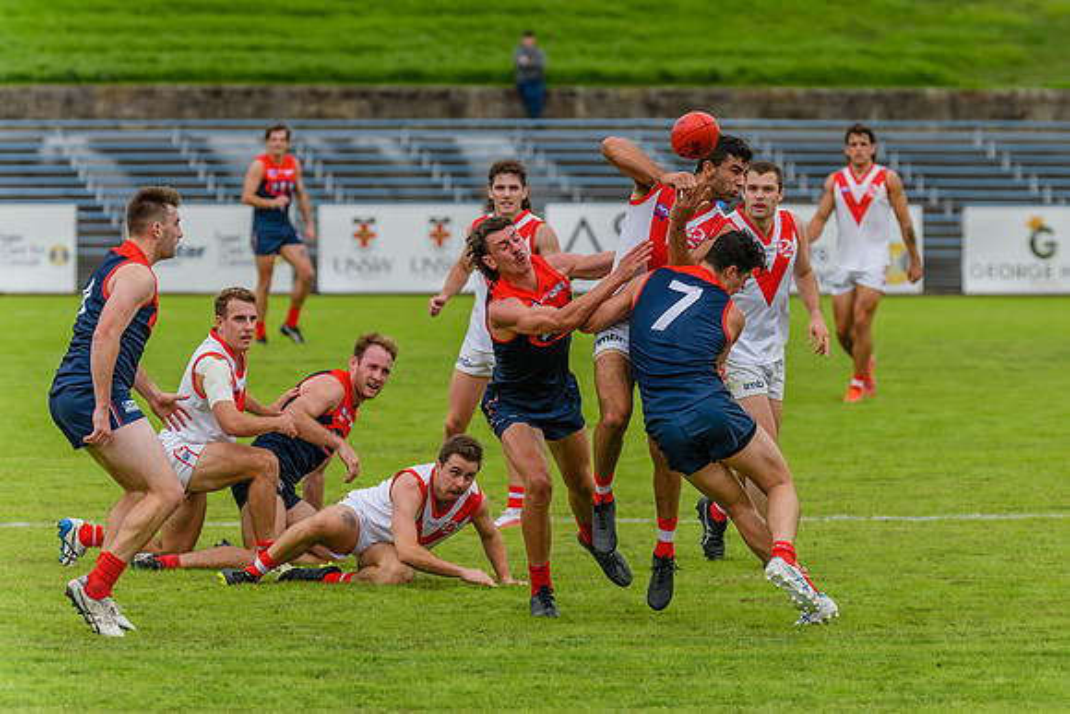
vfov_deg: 4.4
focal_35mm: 315
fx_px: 9369
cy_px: 364
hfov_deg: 6.5
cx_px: 611
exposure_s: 1/2500
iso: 800
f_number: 6.3
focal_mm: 270
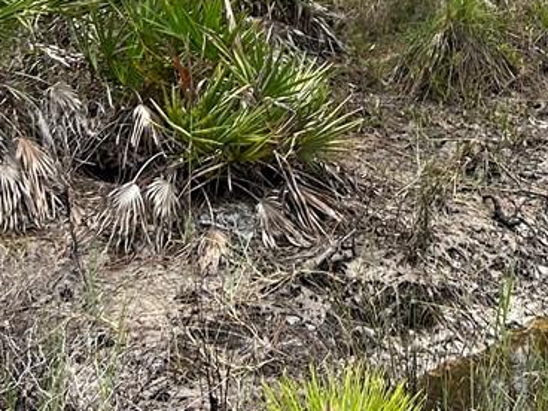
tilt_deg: +1.5
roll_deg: +0.2
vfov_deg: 12.2
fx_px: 1789
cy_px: -278
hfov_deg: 17.2
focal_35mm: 113
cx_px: 454
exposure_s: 1/3704
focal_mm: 5.7
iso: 50
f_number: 1.5
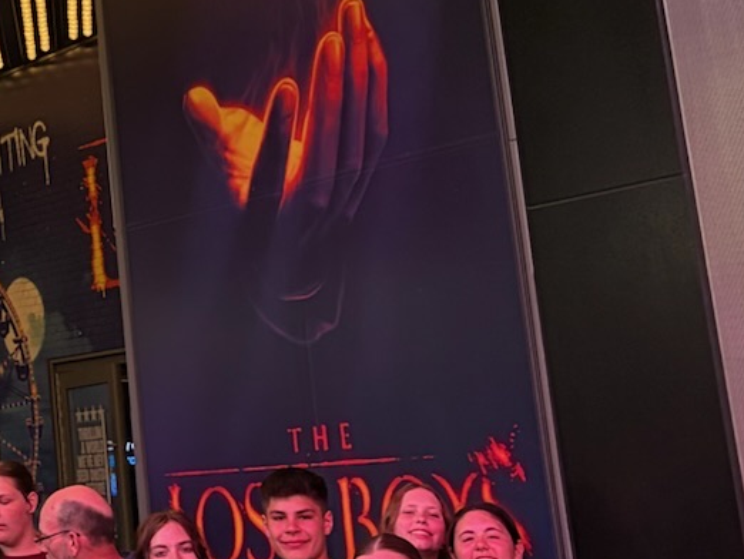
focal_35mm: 102
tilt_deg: +17.9
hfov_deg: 18.1
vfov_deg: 13.9
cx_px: -194
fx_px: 2193
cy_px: -174
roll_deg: +2.1
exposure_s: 1/49
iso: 200
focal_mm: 5.96
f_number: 1.6
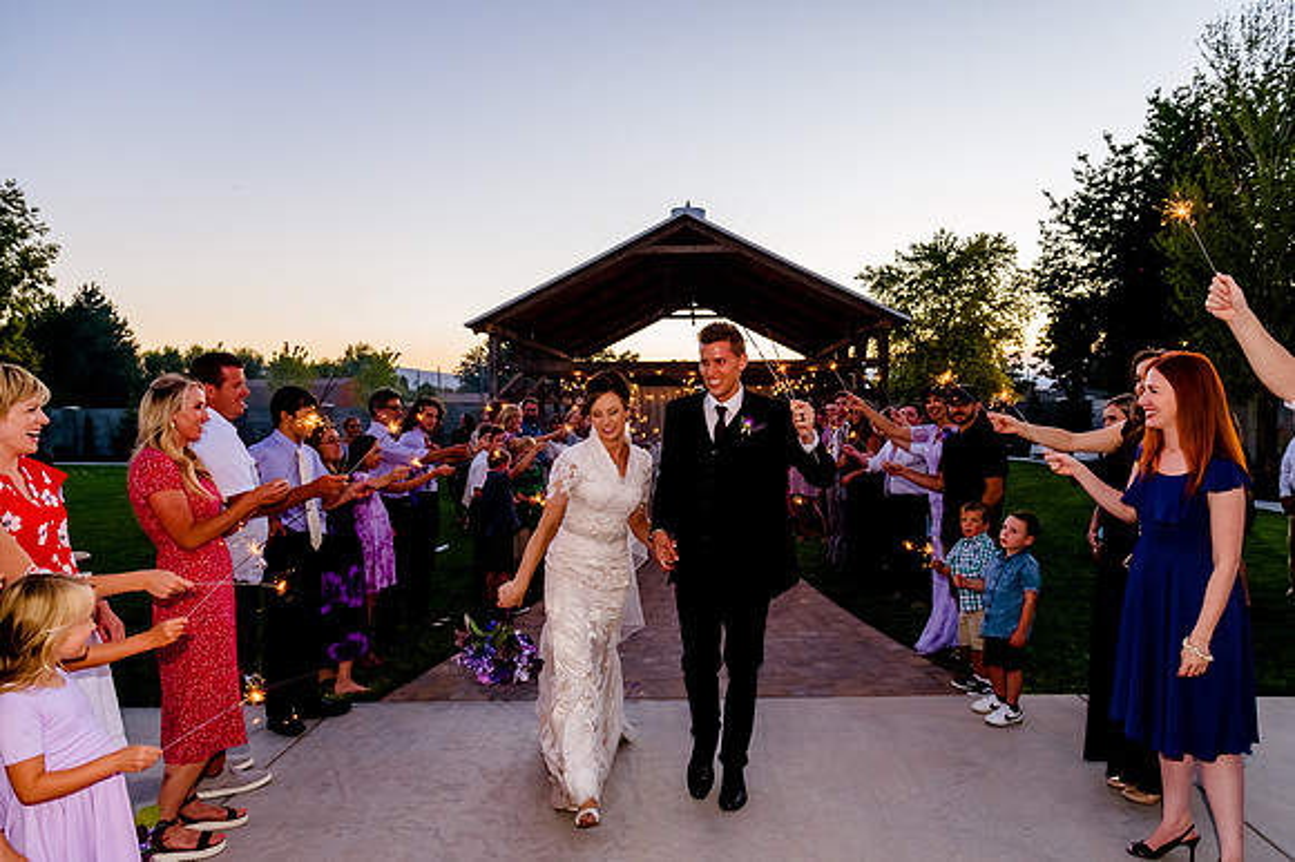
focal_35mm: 27
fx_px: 953
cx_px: 655
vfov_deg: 48.6
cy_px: 431
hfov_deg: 68.4
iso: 1600
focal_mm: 26
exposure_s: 1/200
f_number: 5
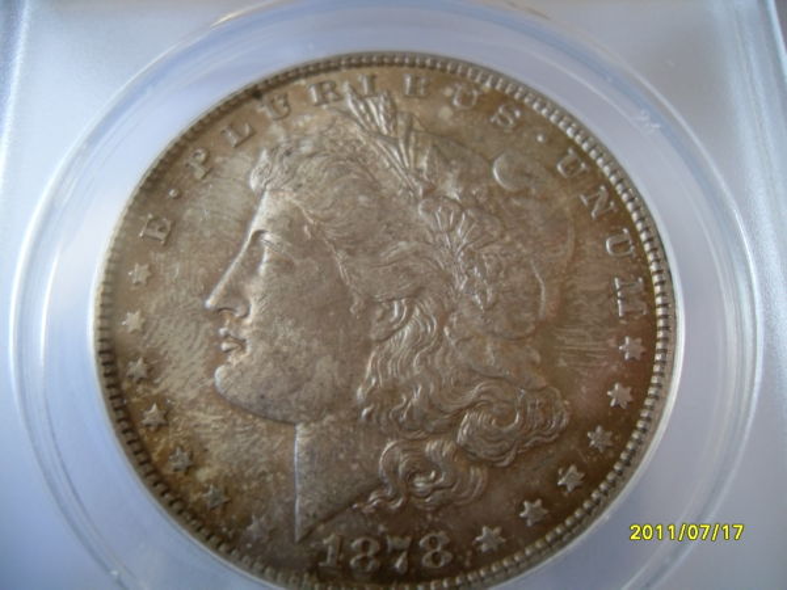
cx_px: 394
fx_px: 773
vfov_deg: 41.8
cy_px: 295
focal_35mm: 34
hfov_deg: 54.0
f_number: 2.8
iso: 200
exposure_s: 1/15
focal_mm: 6.3
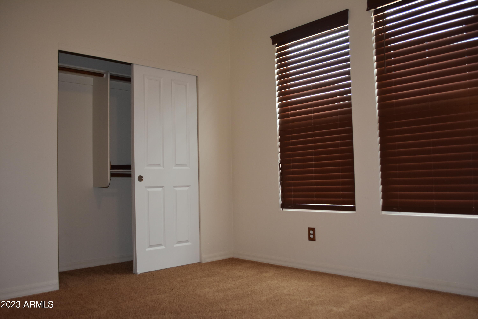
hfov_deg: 61.9
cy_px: 160
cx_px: 239
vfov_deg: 43.6
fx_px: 398
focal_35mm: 30
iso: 360
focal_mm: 20
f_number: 4
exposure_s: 1/60
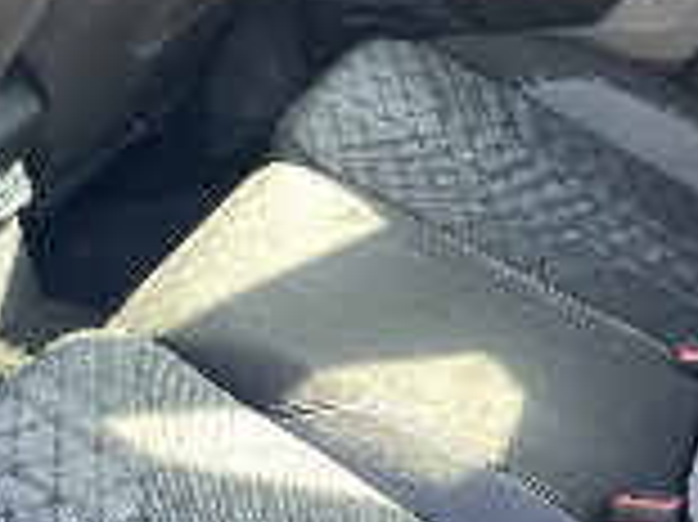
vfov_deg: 21.0
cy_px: 238
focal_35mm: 70
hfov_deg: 27.0
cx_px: 90
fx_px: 1410
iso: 100
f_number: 1.6
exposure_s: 1/121
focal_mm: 4.2
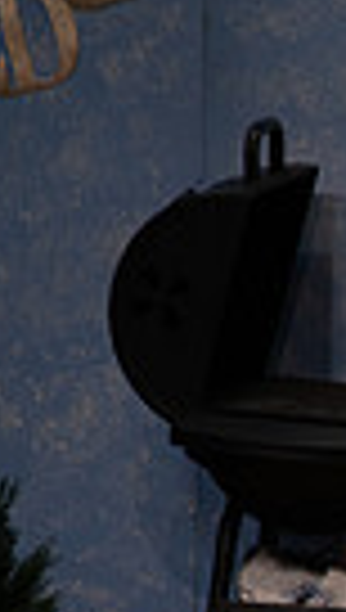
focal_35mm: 1426
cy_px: 864
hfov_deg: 0.9
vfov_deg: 1.5
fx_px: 23144
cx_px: 1096
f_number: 6.3
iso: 900
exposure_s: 1/200
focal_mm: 320
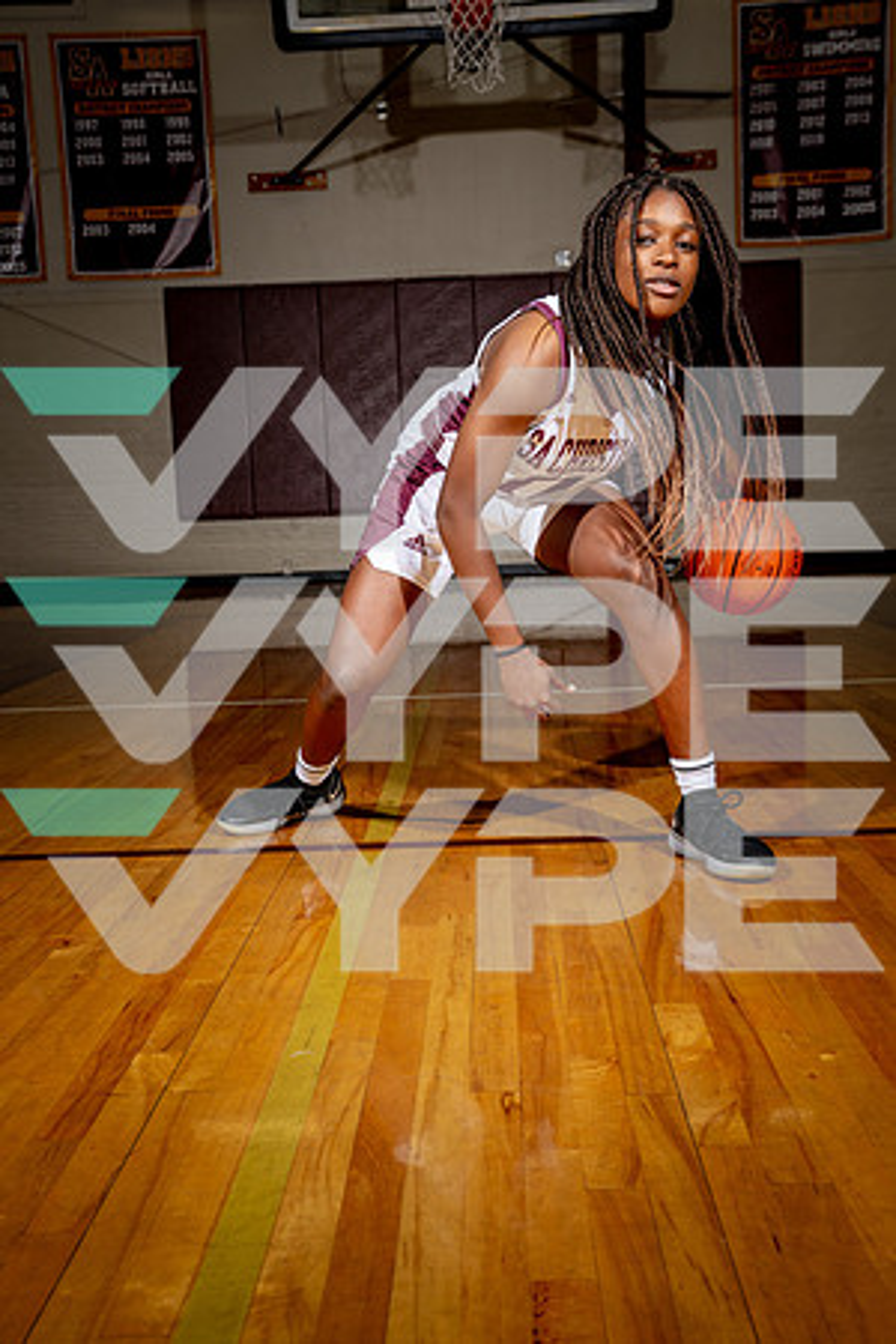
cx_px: 448
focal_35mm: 39
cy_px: 672
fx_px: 1456
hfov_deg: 34.2
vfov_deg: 49.6
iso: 100
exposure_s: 1/250
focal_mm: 39
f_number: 6.3
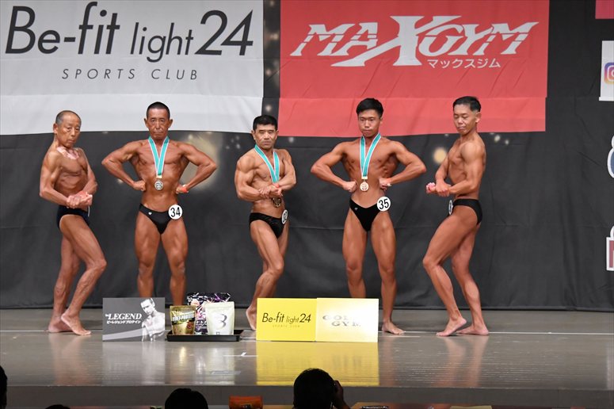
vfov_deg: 9.1
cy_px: 204
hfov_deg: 13.7
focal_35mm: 150
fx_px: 2557
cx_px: 307
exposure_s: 1/400
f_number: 5.6
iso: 5000
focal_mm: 100
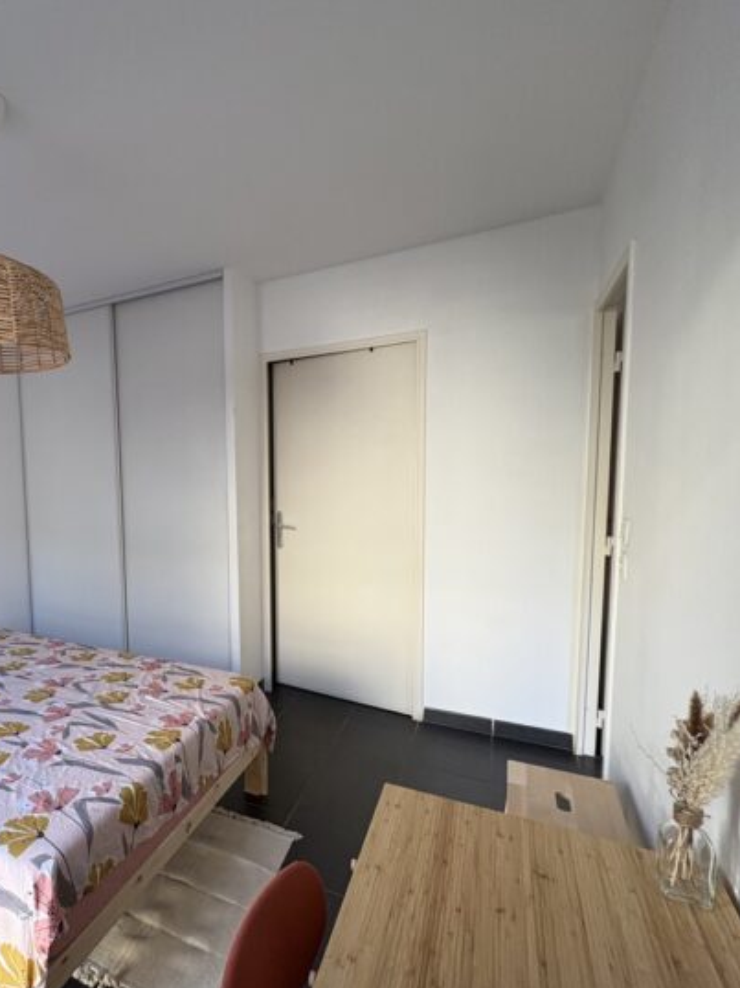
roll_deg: +2.2
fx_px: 571
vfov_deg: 81.7
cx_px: 123
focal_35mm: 20
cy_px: 525
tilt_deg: -4.9
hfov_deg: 59.4
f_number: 2.2
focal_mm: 2.22
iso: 125
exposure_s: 1/99
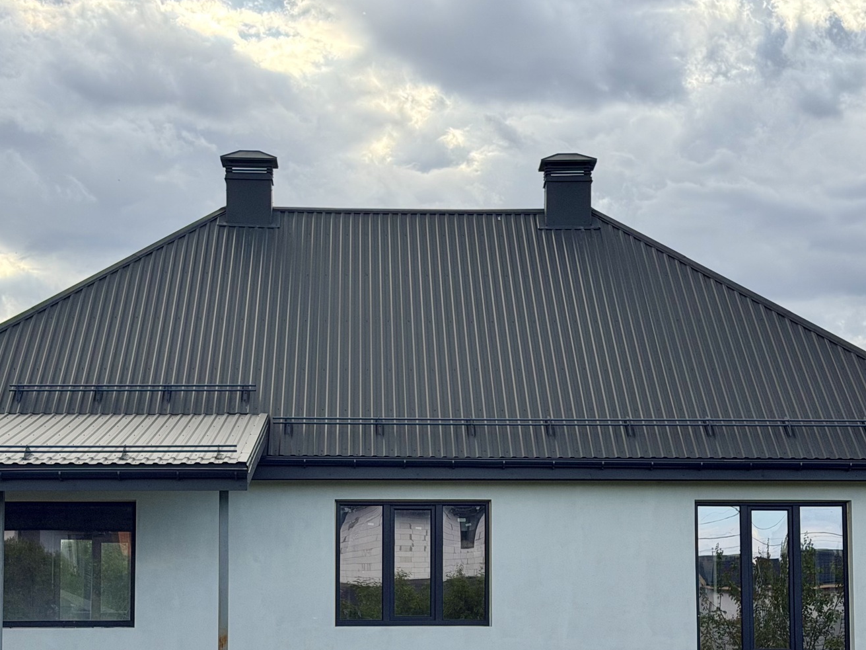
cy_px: 480
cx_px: 412
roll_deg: +0.2
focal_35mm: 75
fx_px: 1876
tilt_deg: +5.4
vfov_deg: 19.5
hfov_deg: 26.0
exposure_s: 1/2342
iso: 80
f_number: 1.78
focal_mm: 6.76
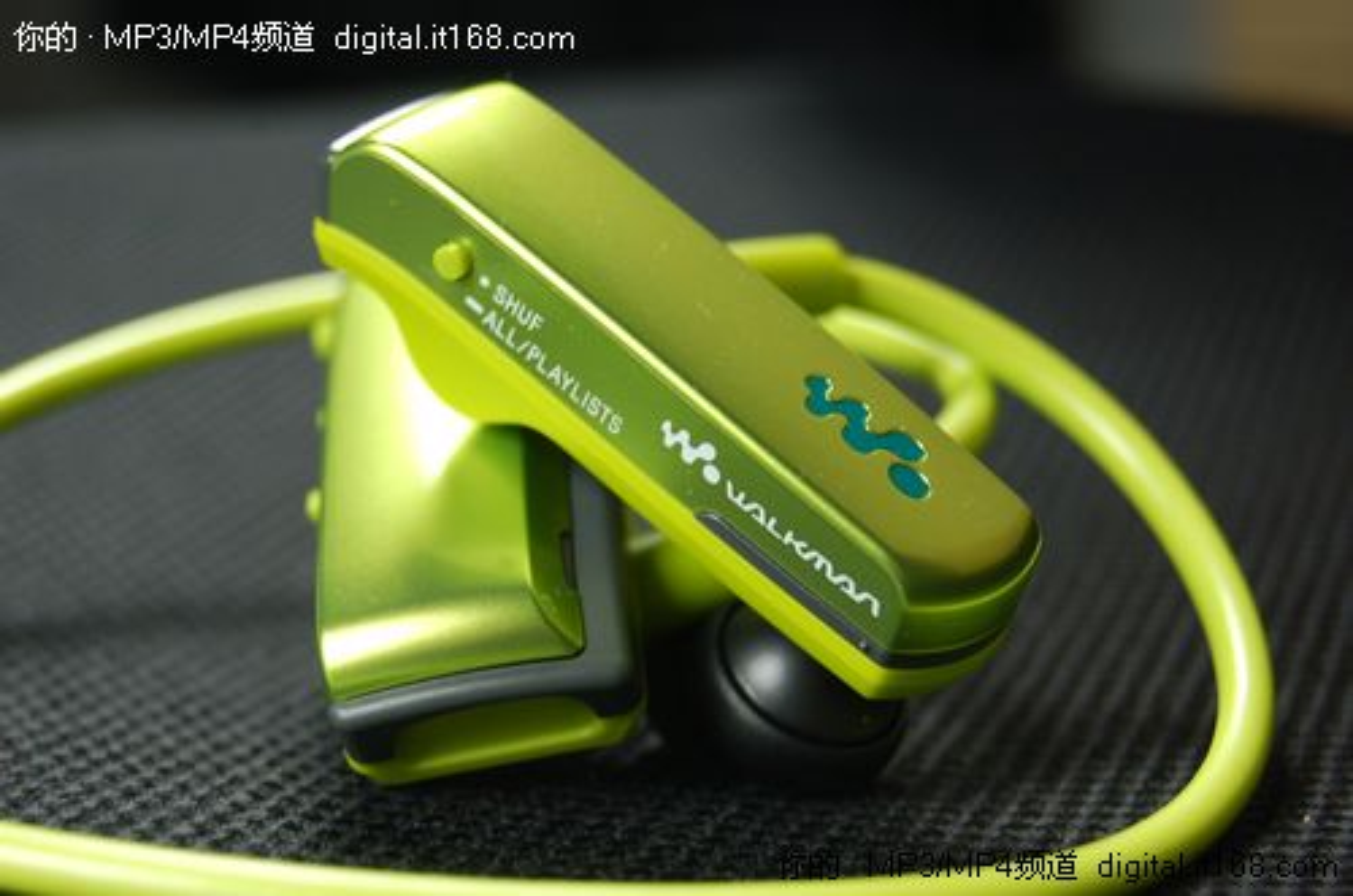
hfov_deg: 24.7
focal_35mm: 82
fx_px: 3094
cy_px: 448
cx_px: 676
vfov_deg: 16.5
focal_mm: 55
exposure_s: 1/30
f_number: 5.6
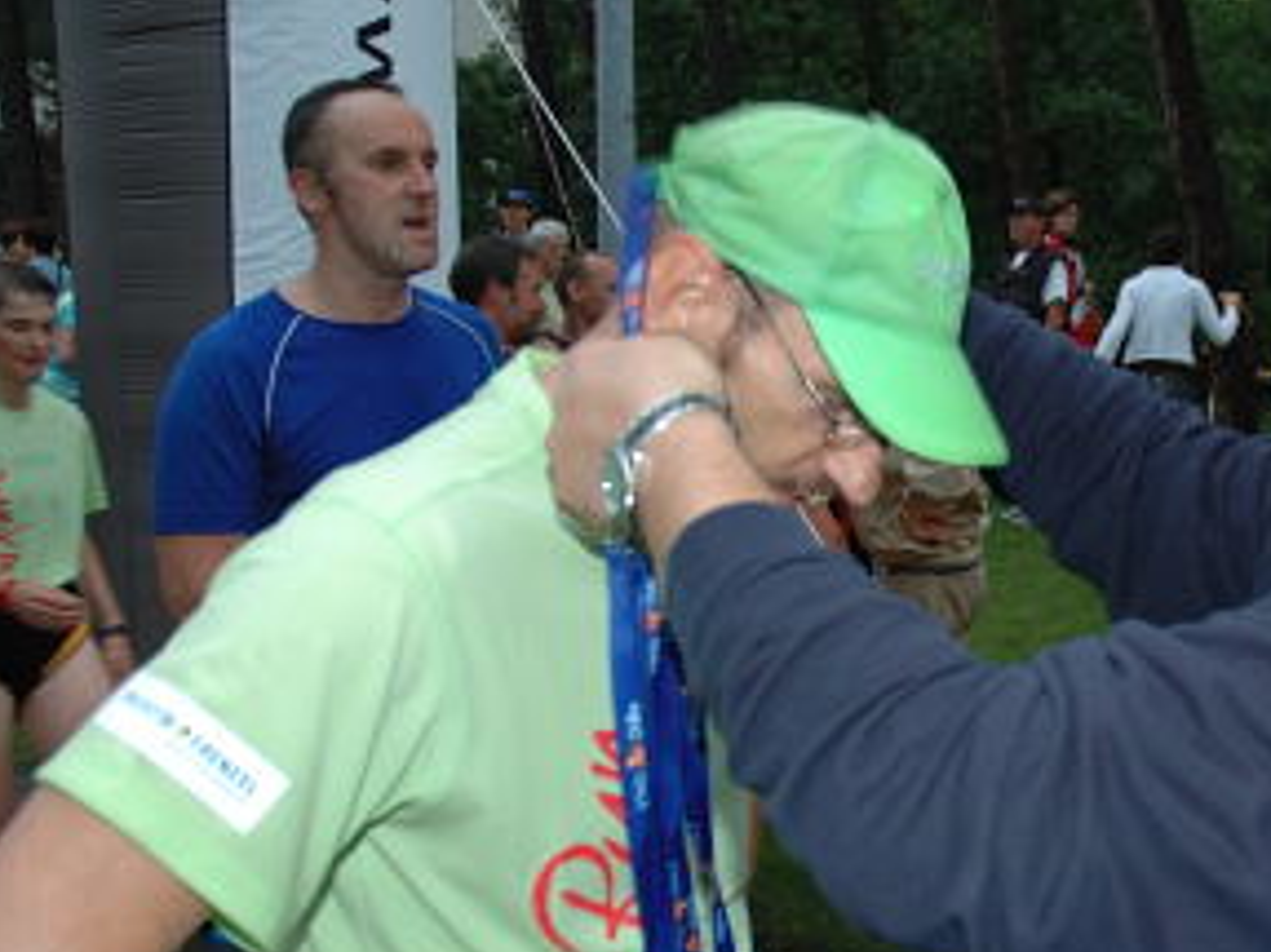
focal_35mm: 51
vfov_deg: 28.5
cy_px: 569
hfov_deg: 35.8
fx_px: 1872
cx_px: 1085
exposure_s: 1/60
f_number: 4
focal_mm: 18
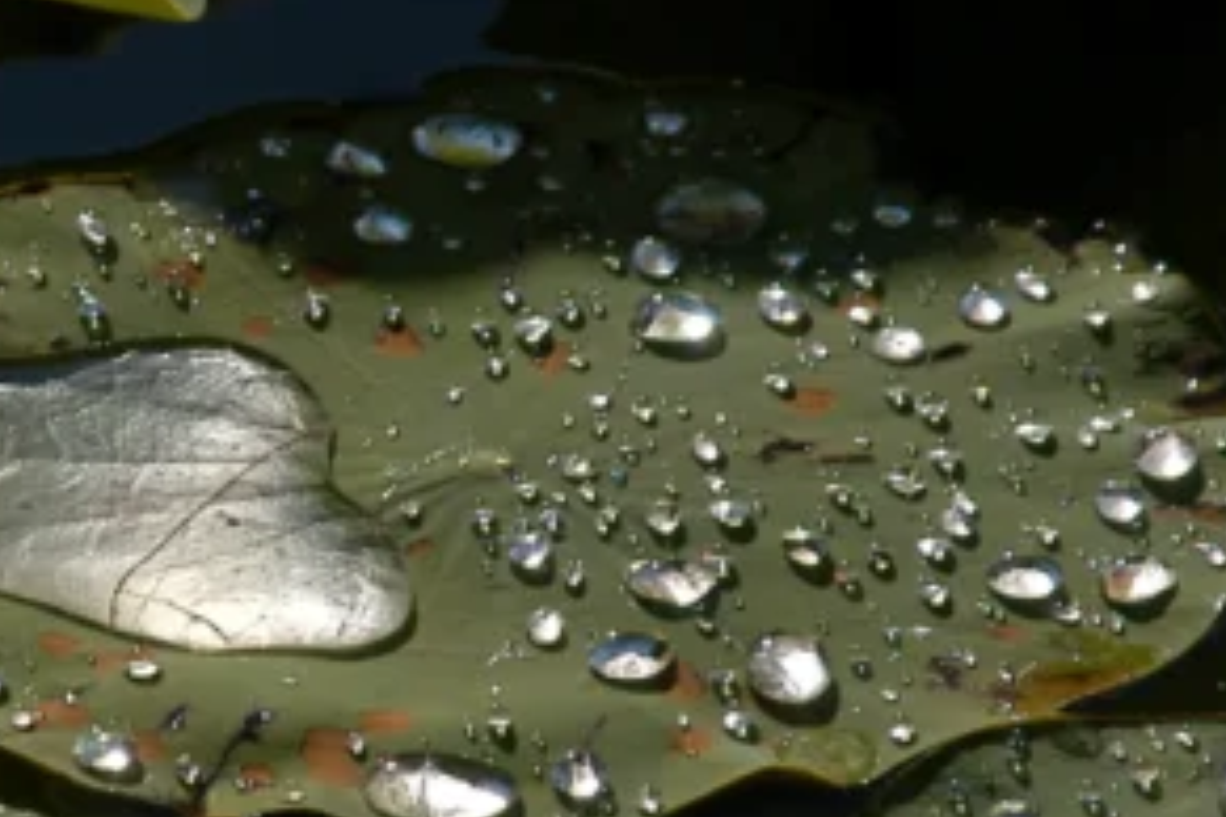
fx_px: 28060
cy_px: 602
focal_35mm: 824
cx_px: 139
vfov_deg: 1.7
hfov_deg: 2.5
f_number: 9
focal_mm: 200
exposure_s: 1/1250
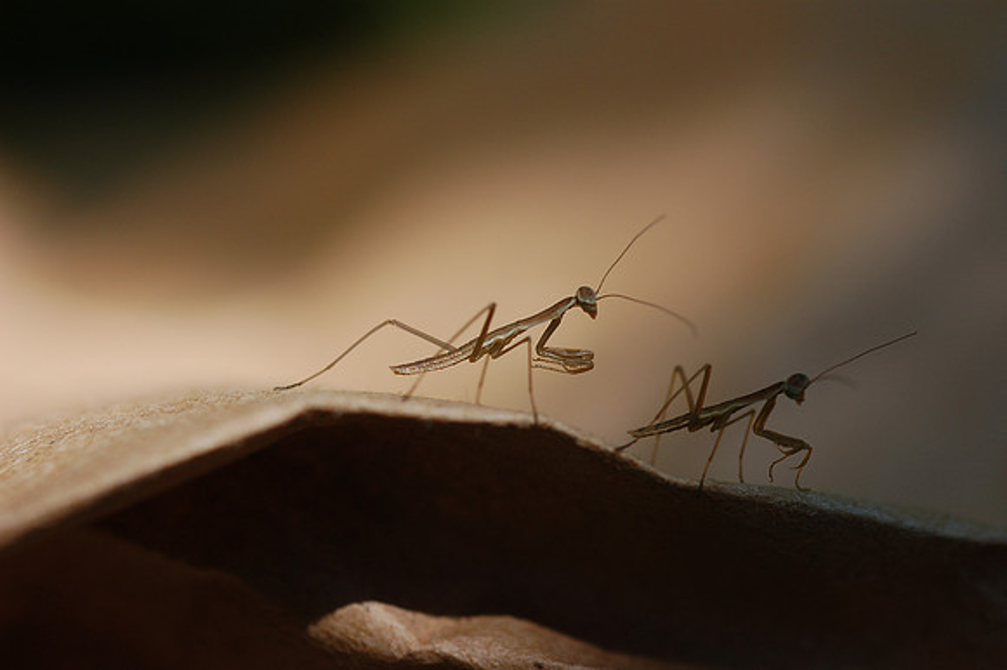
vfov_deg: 15.2
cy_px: 335
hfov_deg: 22.6
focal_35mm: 90
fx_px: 2516
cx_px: 504
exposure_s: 1/500
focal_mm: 60
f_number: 8
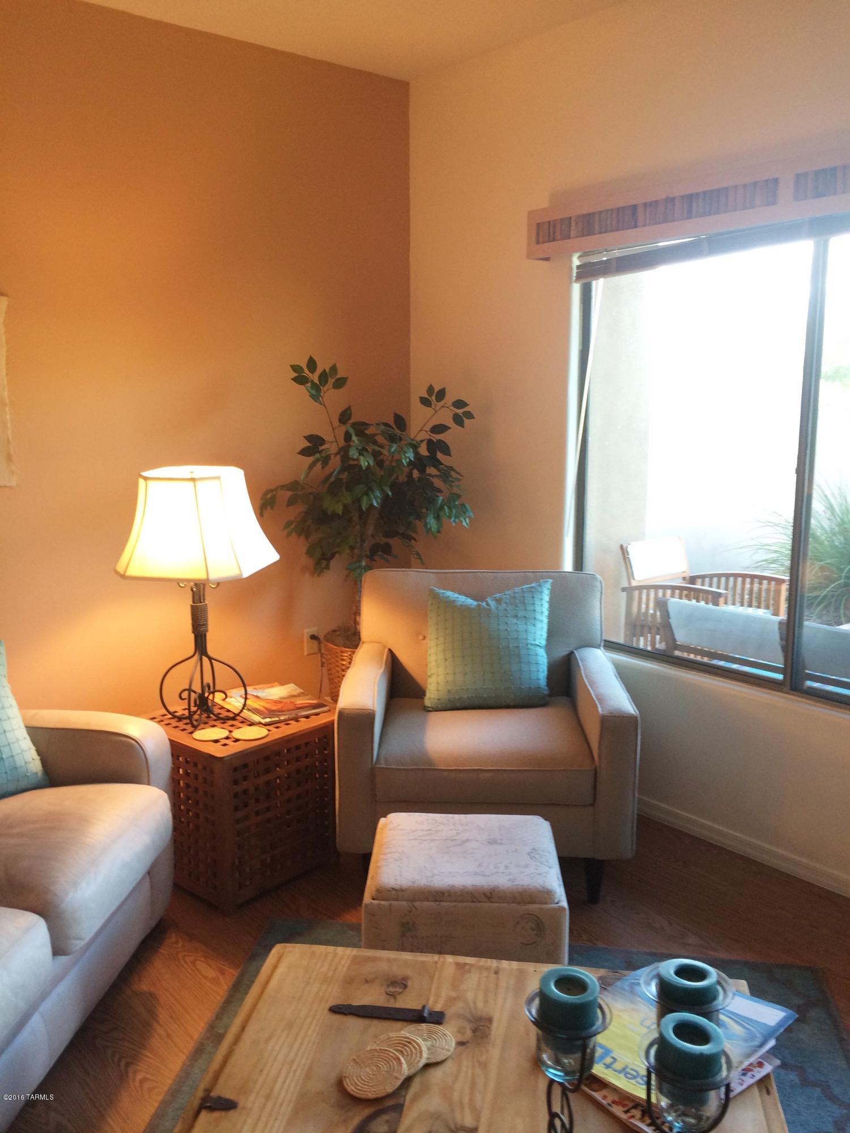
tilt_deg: -12.4
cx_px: 425
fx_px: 949
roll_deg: +0.1
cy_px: 566
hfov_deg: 48.2
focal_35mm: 29
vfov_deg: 61.7
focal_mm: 4.15
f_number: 2.2
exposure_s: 1/30
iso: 80
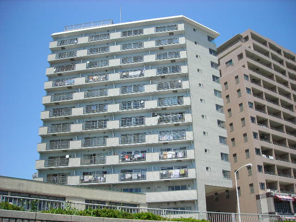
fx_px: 325
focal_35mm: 38
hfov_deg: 49.0
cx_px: 148
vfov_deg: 37.7
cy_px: 111
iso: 50
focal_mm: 6.3
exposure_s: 1/144
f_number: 6.4
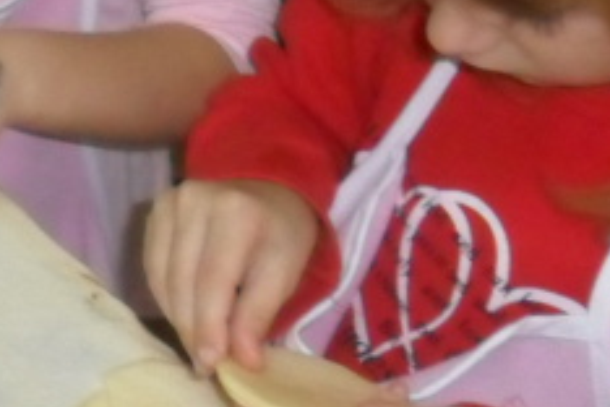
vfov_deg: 11.1
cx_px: -394
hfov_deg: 15.0
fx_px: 2084
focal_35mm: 123
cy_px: 10
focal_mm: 4.9
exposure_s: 1/45
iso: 400
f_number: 3.5
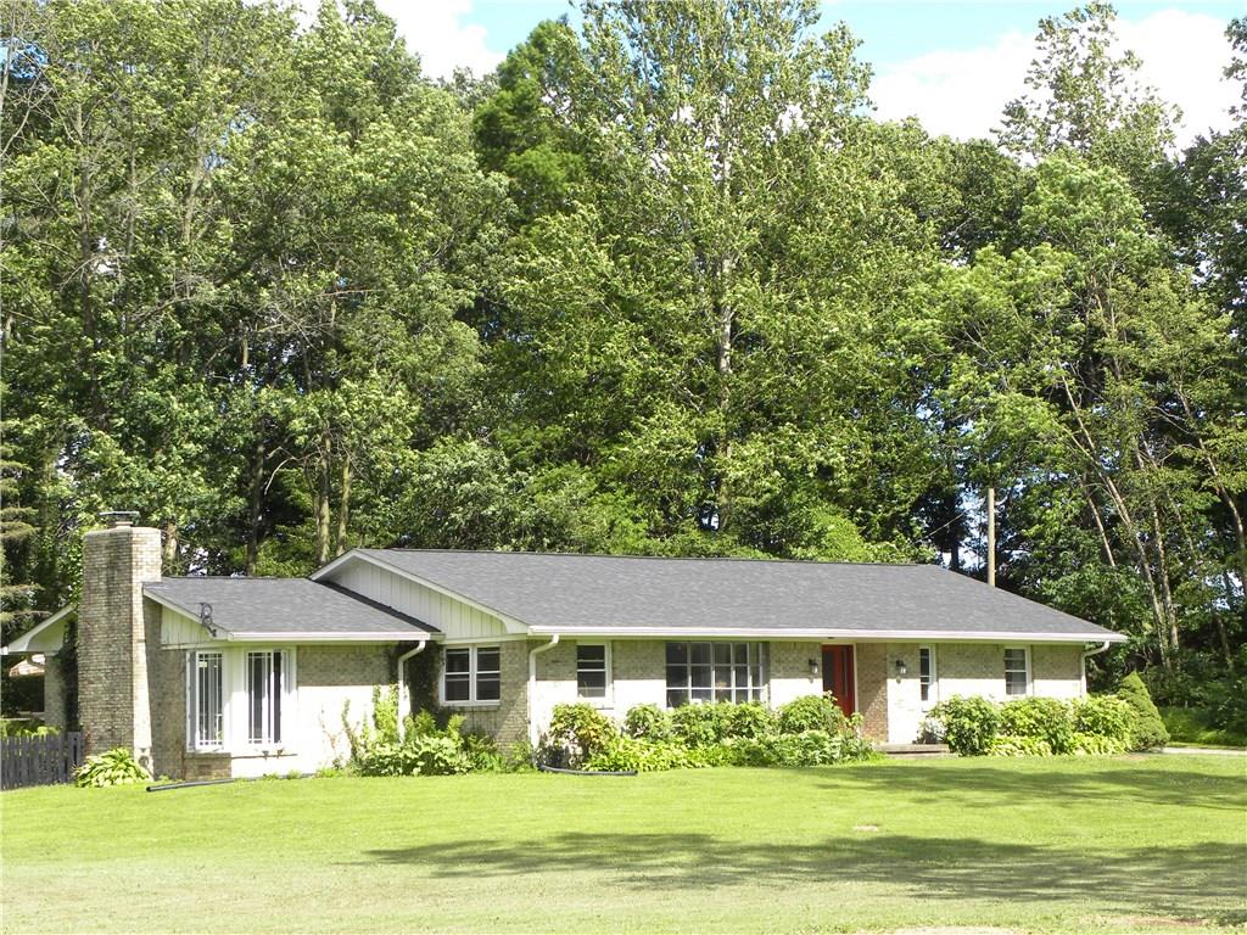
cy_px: 468
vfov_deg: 17.4
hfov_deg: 23.0
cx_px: 624
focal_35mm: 85
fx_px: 3062
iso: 64
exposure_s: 1/163
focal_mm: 15.1
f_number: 5
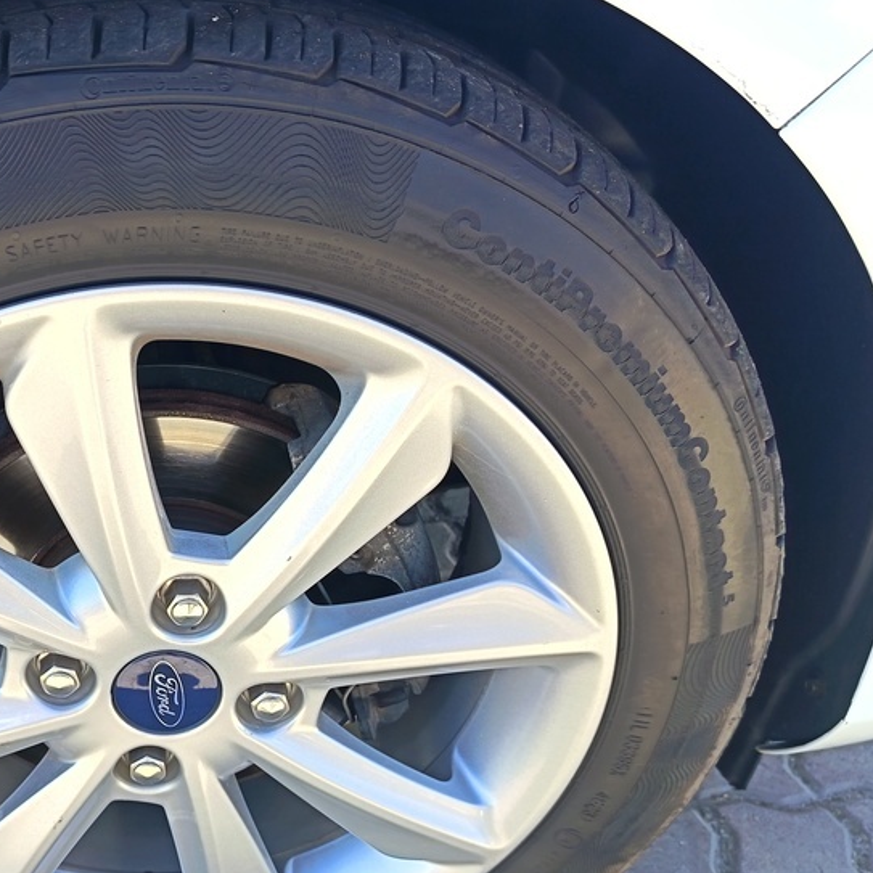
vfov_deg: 41.4
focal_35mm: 40
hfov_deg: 40.2
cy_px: 566
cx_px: 182
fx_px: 1141
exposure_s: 1/156
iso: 101
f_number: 1.75
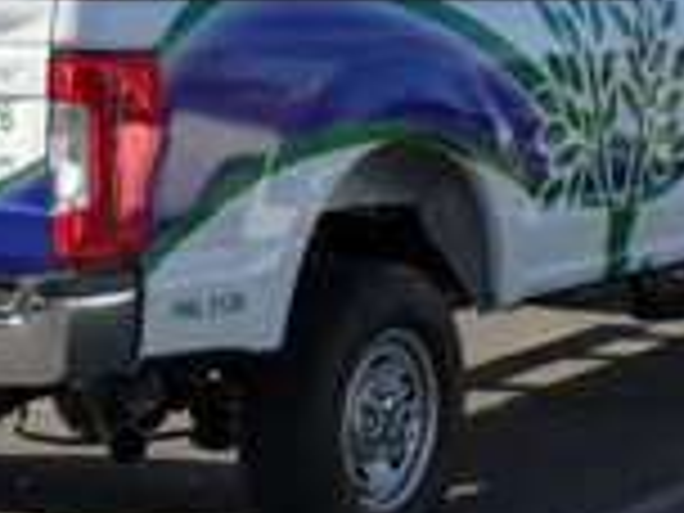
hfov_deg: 18.6
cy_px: 207
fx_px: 2075
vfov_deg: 14.1
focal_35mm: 105
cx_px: 153
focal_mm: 6.5
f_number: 5.2
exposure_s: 1/350
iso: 80
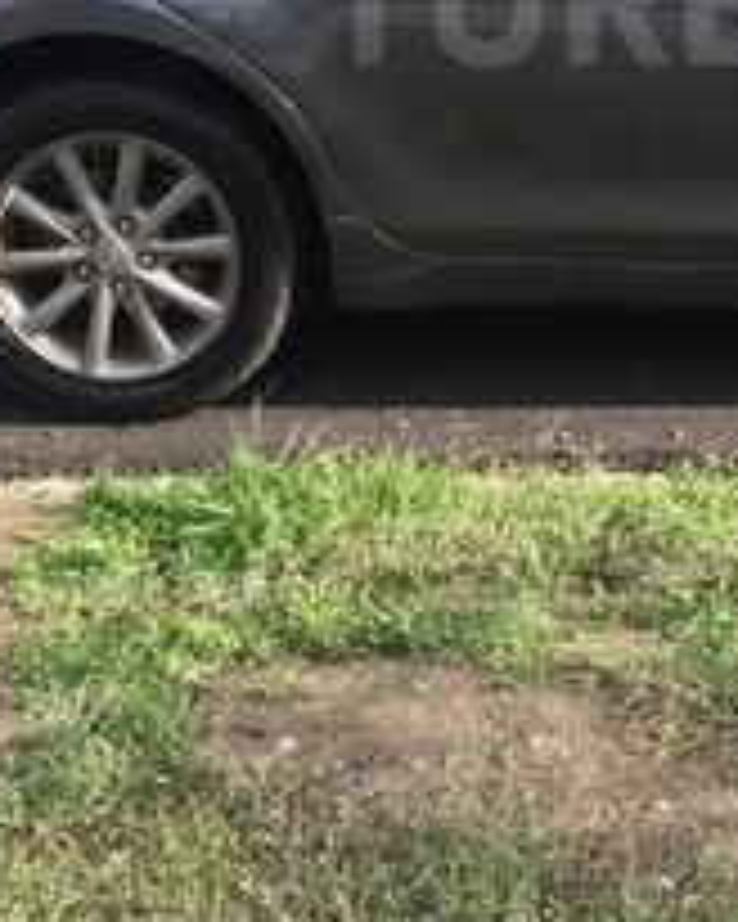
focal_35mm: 91
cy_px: -2
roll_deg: +0.1
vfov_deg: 20.4
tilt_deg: -10.8
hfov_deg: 16.5
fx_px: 2485
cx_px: 778
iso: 32
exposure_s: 1/581
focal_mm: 4.15
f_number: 2.2
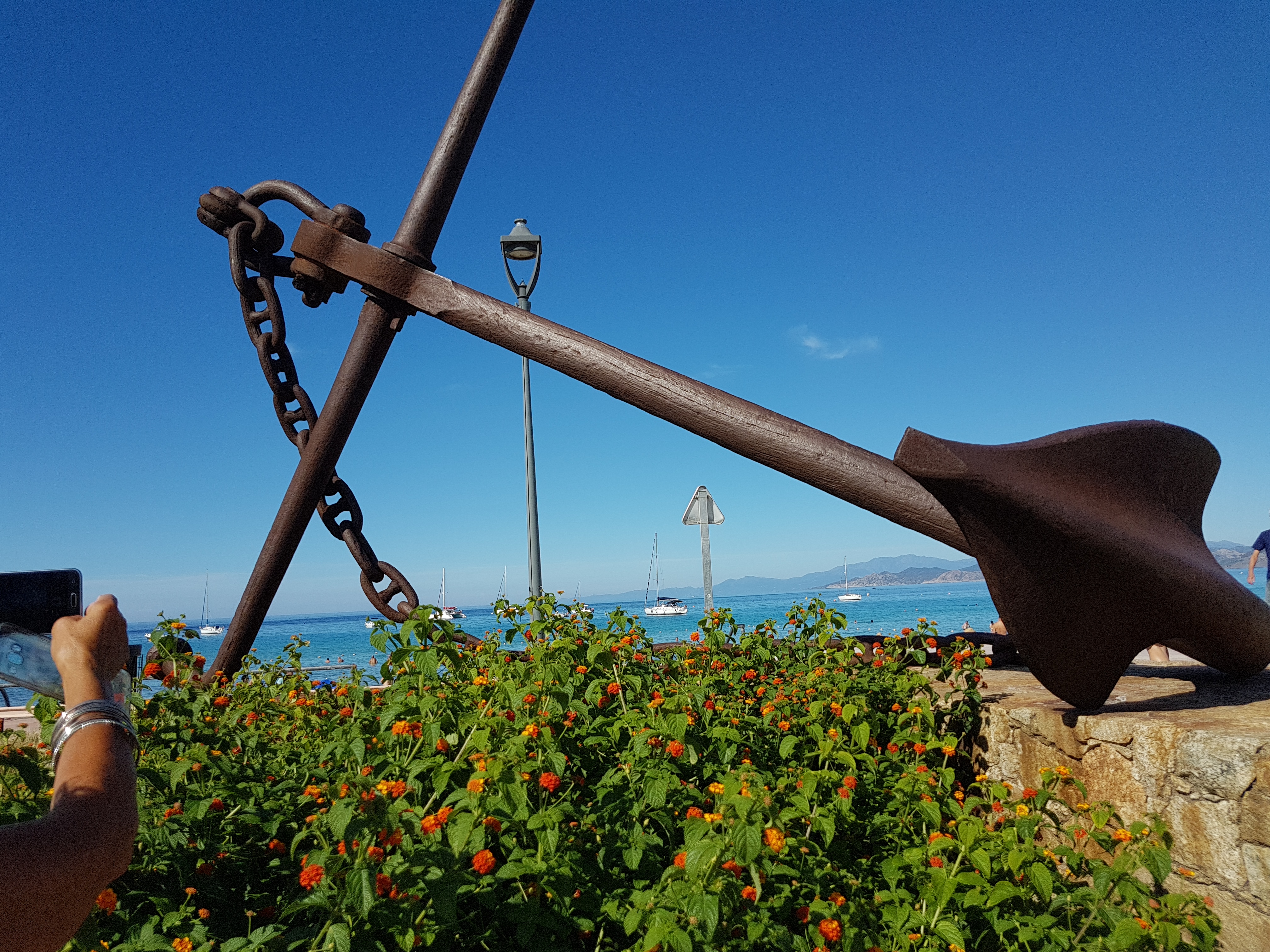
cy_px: 476
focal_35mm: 26
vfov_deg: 53.1
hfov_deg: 67.3
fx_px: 954
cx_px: 635
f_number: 1.7
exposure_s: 1/3048
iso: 40
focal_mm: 4.2
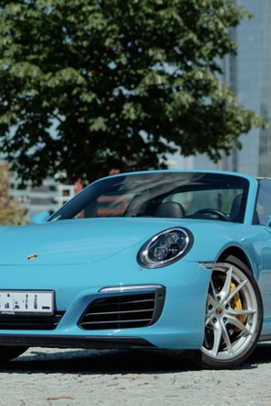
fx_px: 1467
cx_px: 124
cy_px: 70
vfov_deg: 15.6
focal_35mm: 130
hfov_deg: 10.6
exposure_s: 1/3200
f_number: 1.8
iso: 100
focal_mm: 50
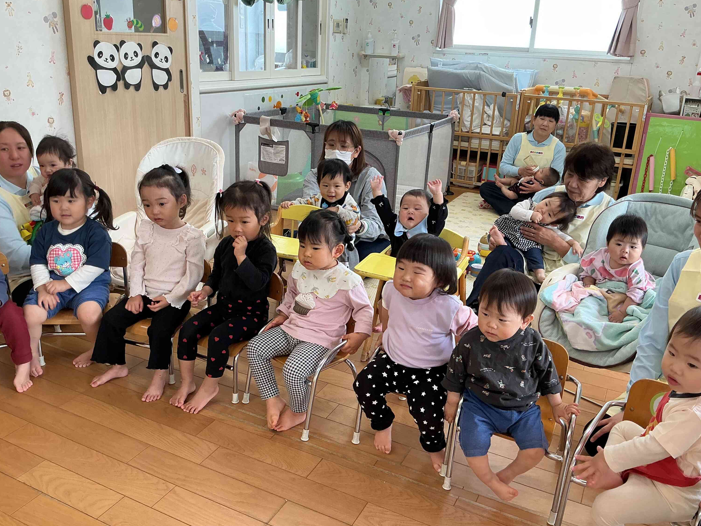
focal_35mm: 31
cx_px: 357
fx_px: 628
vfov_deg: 45.4
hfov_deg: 58.3
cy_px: 249
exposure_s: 1/60
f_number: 1.8
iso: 40
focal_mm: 3
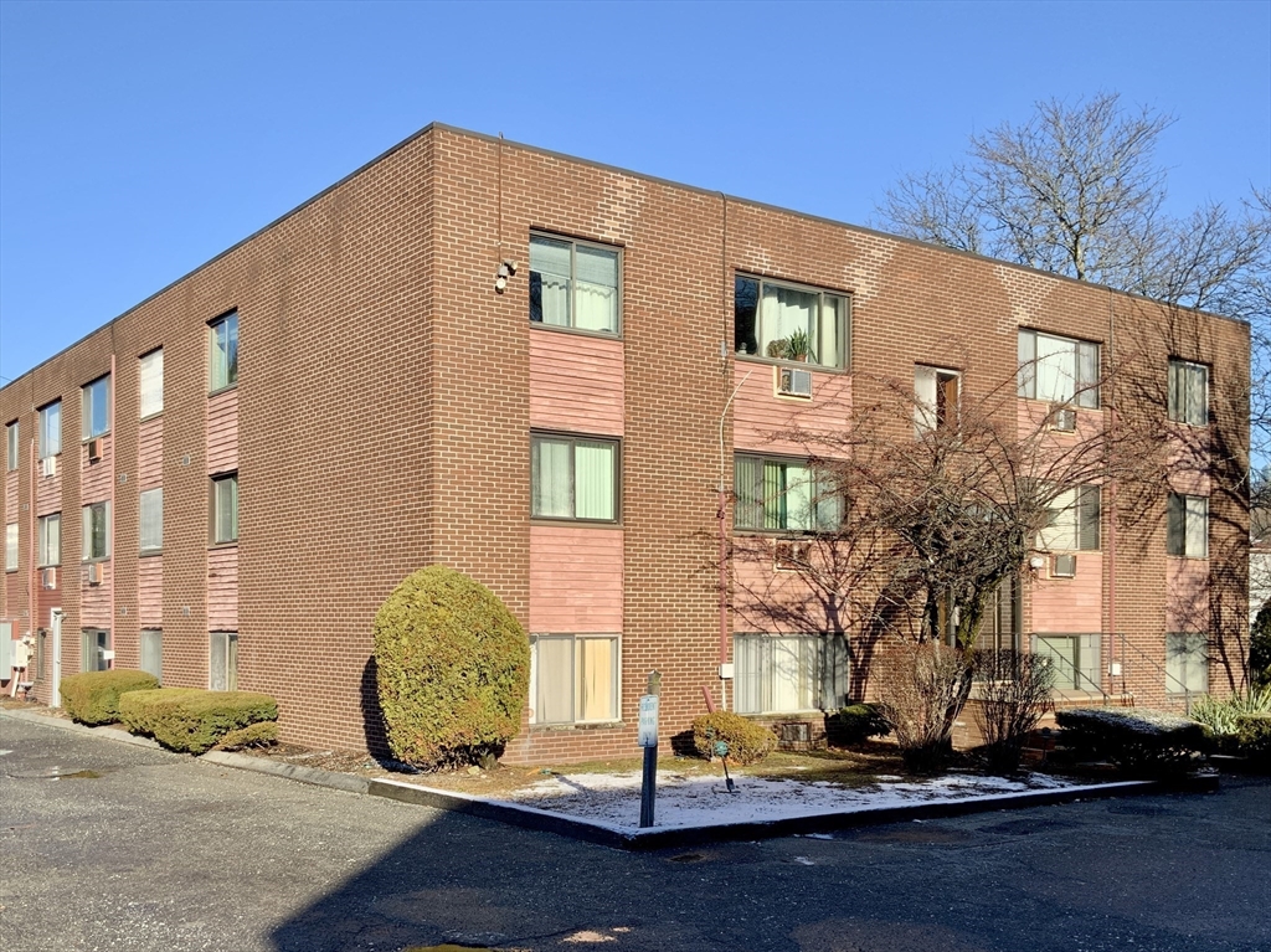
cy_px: 476
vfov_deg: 48.2
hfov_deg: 61.7
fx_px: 1064
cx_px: 636
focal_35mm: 29
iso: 16
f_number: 1.8
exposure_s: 1/1195
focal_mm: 3
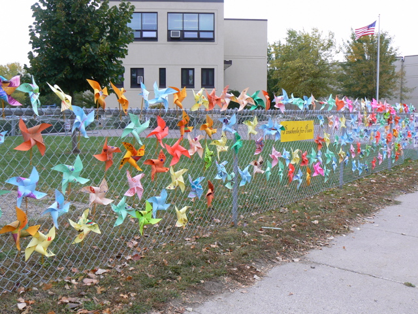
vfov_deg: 36.8
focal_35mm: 39
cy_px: 157
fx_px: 471
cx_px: 209
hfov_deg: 47.9
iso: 80
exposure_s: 1/50
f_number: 4
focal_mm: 6.4
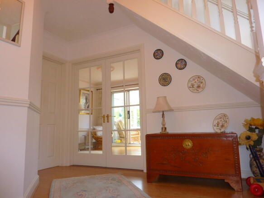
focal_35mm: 25
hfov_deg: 69.4
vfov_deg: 54.9
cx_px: 132
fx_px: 191
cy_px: 99
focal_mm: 4.1
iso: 100
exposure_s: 1/13
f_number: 3.3
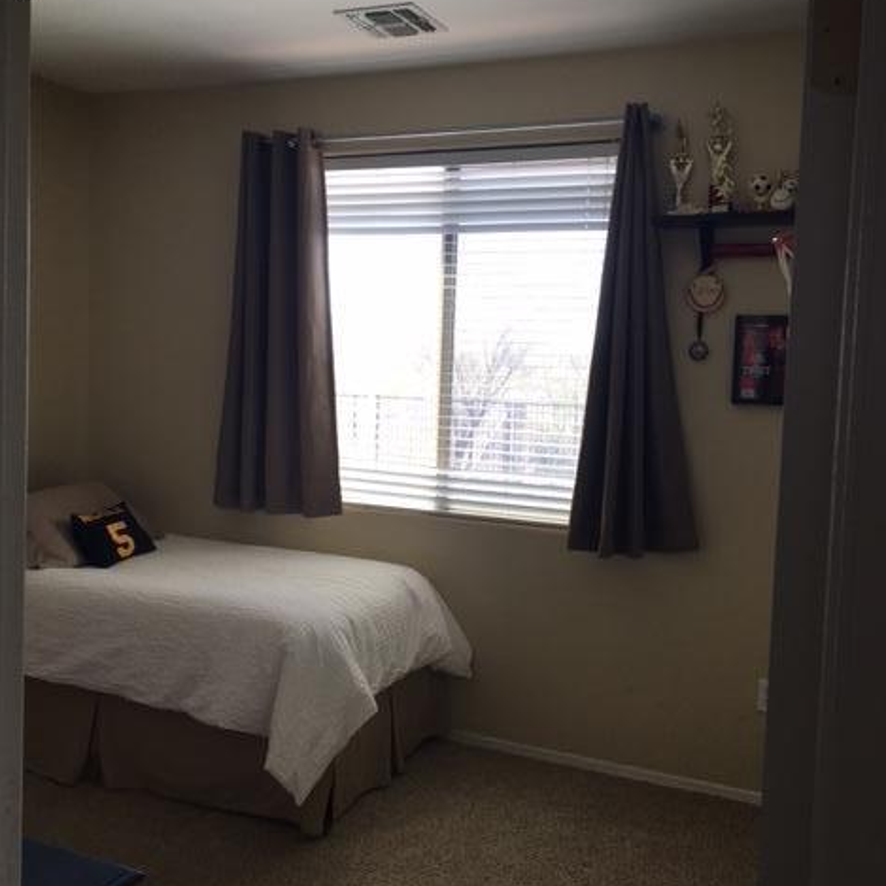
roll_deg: -1.3
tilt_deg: -3.9
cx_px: 436
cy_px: 425
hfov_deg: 47.2
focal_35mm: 35
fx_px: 1014
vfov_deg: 47.2
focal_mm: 4.15
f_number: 2.2
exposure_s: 1/120
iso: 32
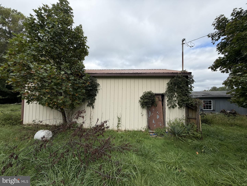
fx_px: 100
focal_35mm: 14
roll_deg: -0.4
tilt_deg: +4.6
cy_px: 93
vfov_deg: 85.7
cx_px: 124
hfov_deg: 102.1
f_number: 2.2
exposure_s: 1/770
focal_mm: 2.22
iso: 32
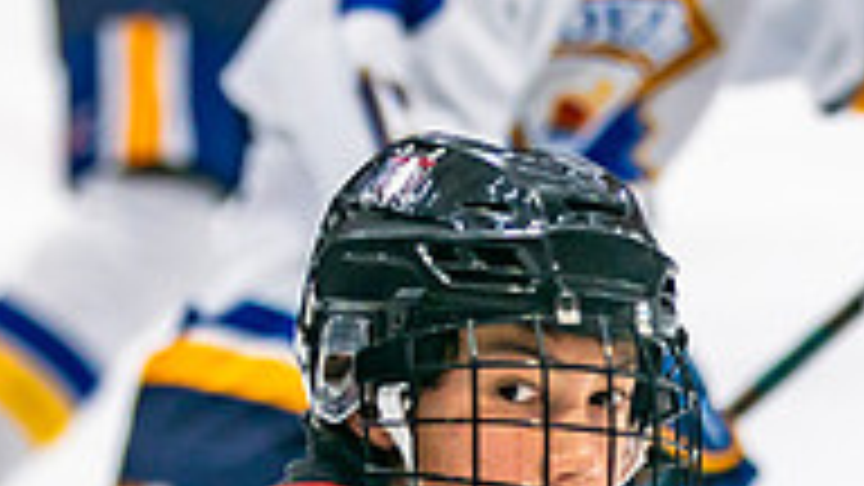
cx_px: 332
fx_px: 13402
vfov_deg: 2.1
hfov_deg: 3.7
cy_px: 383
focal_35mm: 585
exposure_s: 1/640
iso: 500
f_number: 2.8
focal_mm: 130
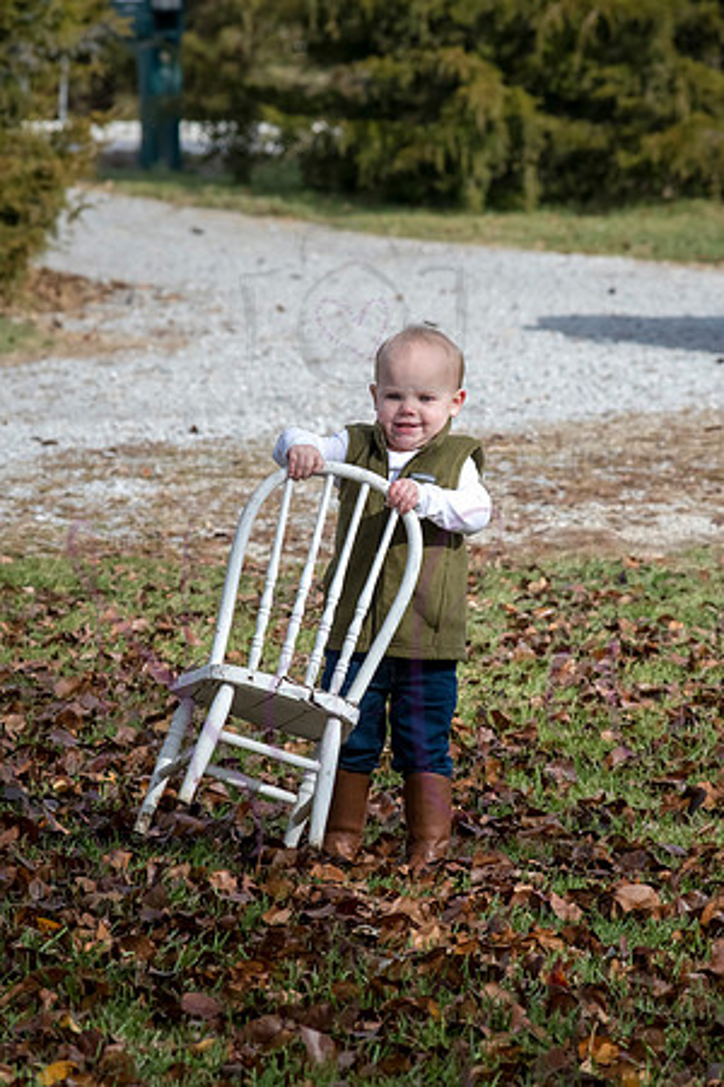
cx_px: 440
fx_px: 7013
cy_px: 544
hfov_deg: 5.9
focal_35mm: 233
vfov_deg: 8.9
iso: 400
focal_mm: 155
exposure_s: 1/800
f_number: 9
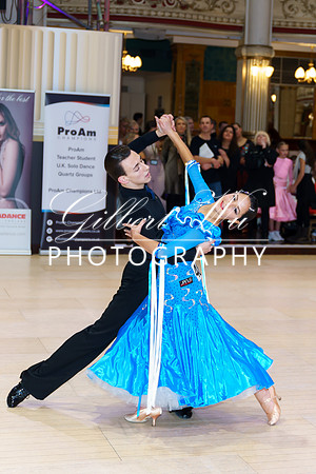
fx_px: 962
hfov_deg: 18.6
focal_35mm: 73
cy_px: 213
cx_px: 204
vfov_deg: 27.7
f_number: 2.8
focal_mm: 41
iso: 400
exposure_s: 1/100
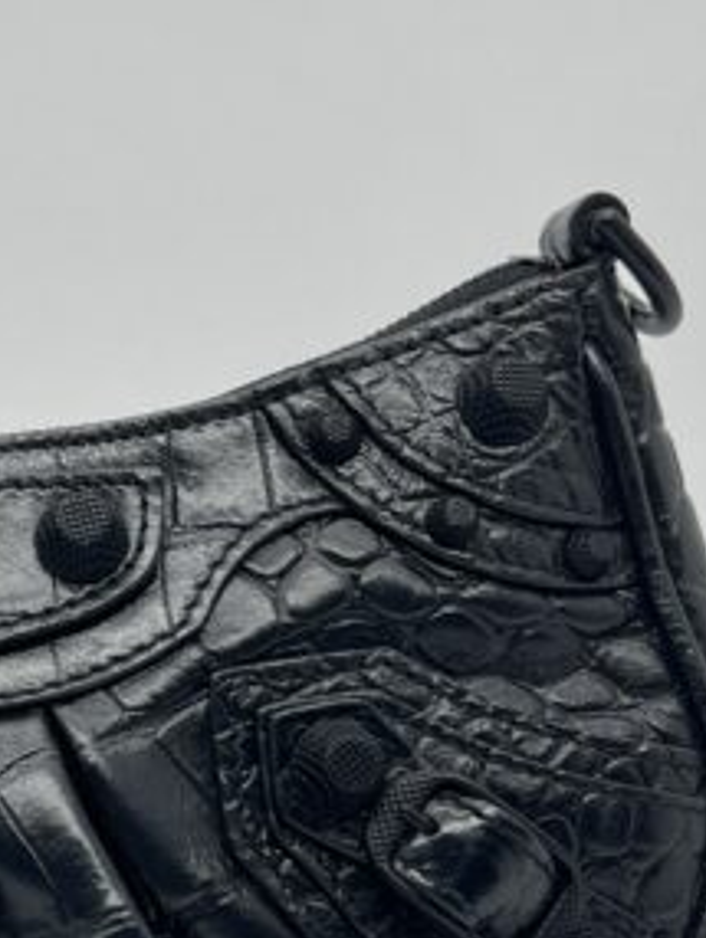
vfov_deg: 20.9
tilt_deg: -13.8
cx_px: -66
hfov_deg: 15.5
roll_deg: -0.8
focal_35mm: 93
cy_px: 705
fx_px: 2525
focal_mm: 5.7
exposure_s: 1/117
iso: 32
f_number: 1.5
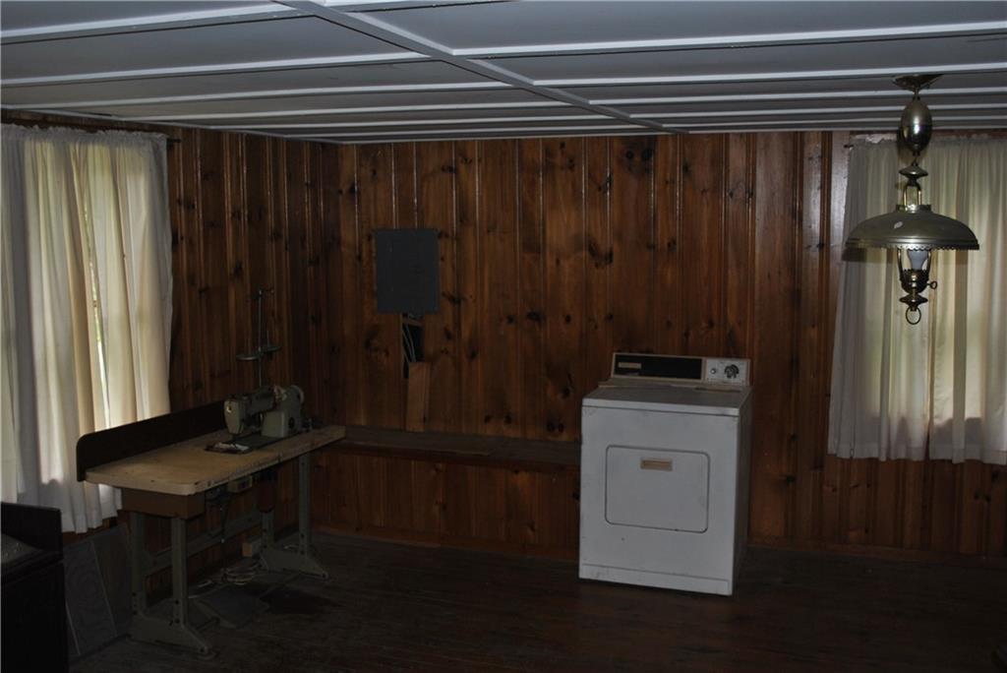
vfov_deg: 36.9
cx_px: 504
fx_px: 1008
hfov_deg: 53.1
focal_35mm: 36
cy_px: 336
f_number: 4
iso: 200
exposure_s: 1/60
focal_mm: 24
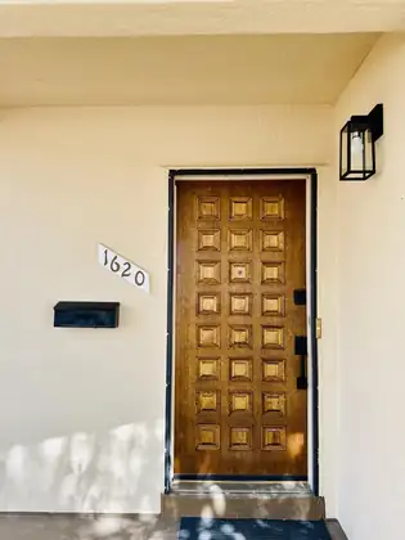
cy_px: 270
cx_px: 202
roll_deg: -0.4
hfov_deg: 56.8
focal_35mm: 24
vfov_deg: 71.6
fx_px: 374
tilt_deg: +2.3
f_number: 1.78
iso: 80
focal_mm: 6.76
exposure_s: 1/604
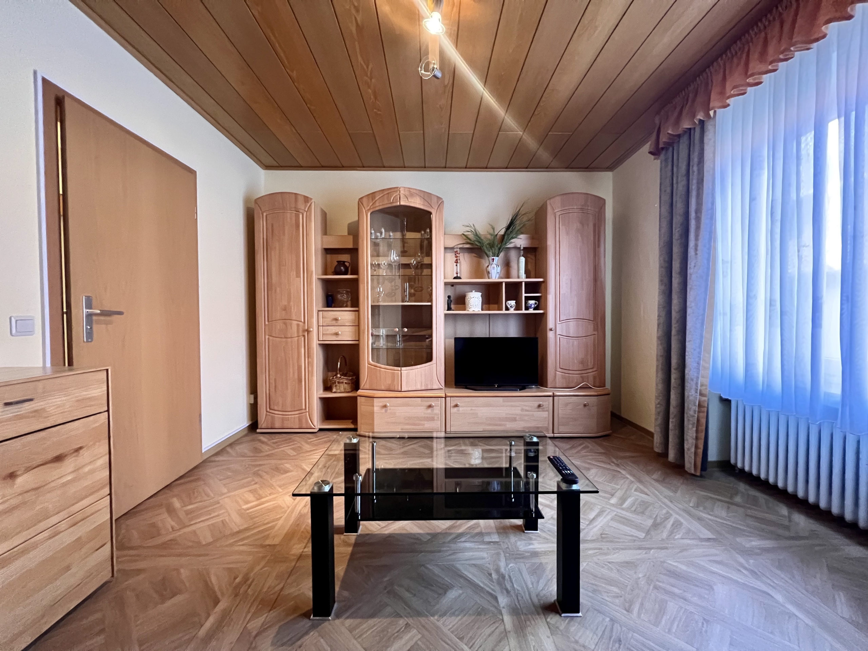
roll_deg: +0.4
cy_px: 326
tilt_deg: -1.7
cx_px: 434
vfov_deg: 89.9
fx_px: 326
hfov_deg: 106.2
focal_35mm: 13
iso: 1000
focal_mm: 1.57
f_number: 1.8
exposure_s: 1/50
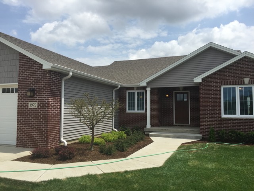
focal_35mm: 29
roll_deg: -0.5
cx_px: 127
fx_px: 213
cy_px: 96
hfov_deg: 61.7
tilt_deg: +3.6
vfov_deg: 48.2
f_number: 2.2
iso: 32
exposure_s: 1/2639
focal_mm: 4.15
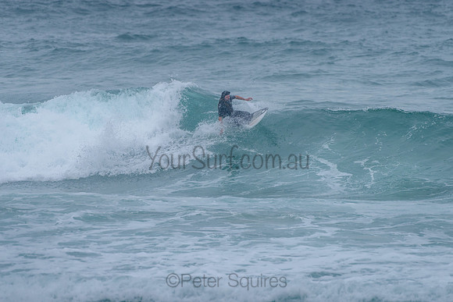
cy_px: 117
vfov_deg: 2.2
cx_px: 227
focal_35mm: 613
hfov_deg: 3.4
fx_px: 7712
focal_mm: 500
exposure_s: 1/1250
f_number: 5.6
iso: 400
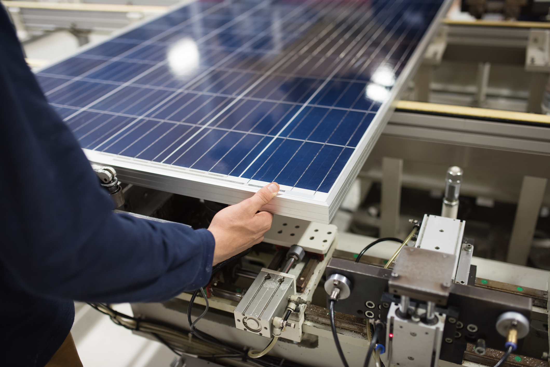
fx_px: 535
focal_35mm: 35
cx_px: 275
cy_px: 184
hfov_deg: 54.4
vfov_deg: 37.9
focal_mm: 35
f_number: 2
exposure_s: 1/50
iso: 640
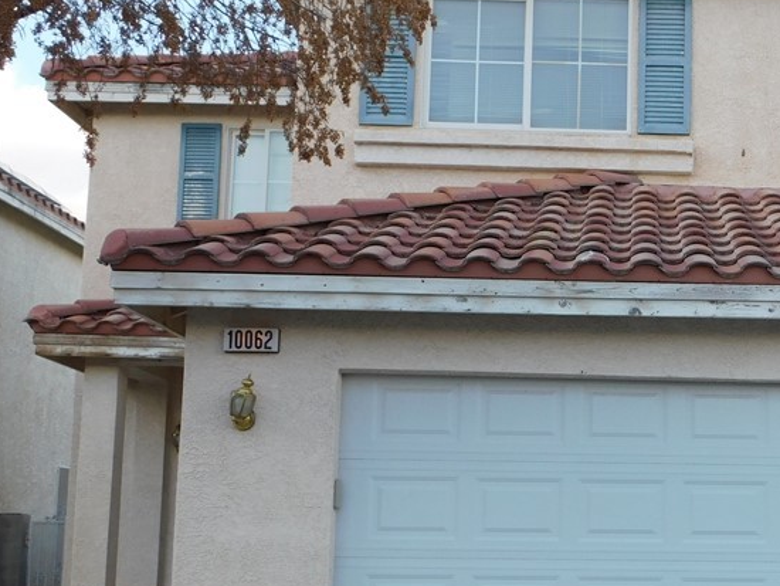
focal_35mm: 67
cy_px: 356
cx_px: 718
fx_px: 1510
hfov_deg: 27.8
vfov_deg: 21.9
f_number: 3.5
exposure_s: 1/160
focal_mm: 6.3
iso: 125
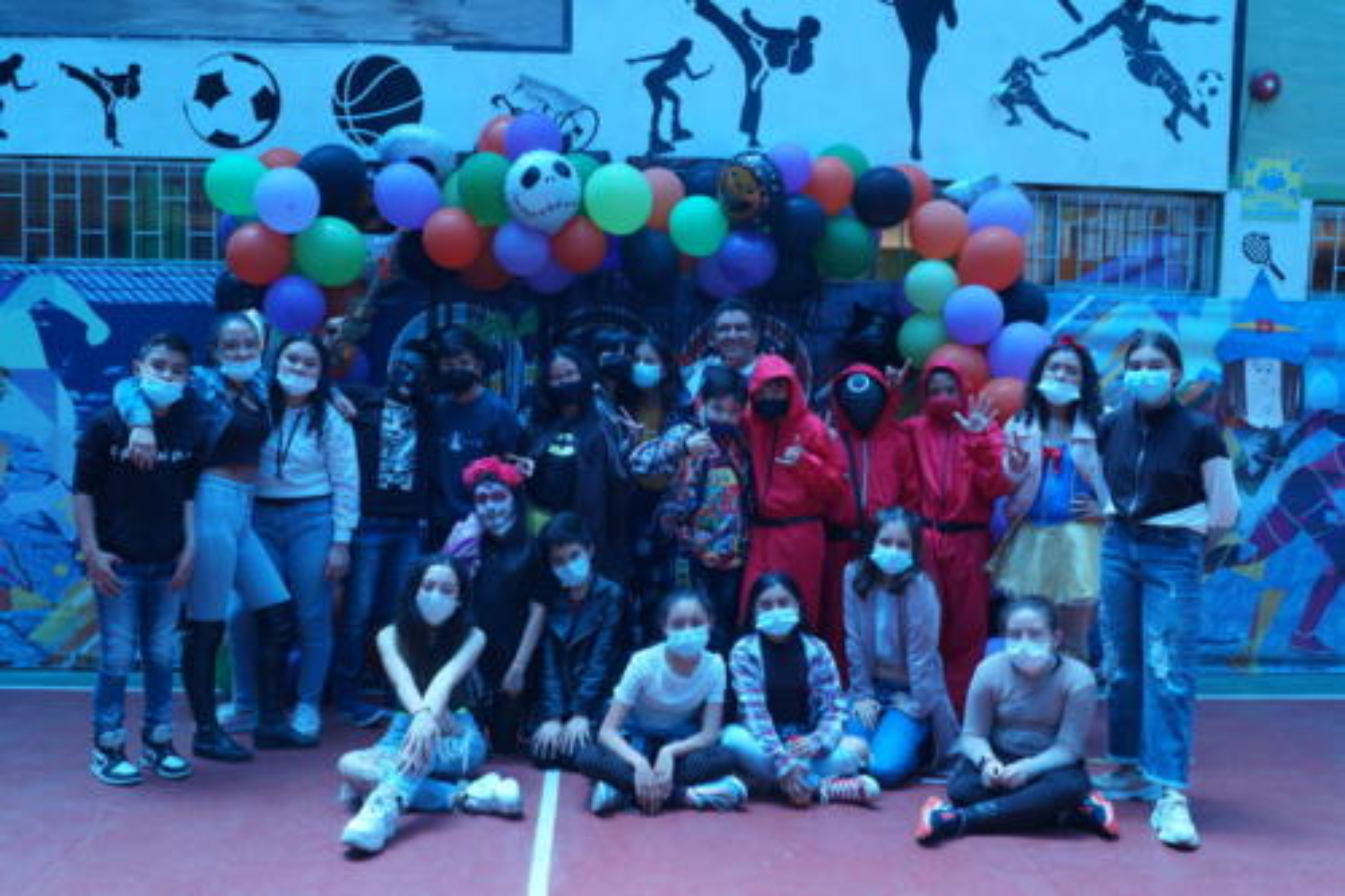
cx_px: 672
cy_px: 448
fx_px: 1232
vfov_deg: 39.9
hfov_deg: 57.2
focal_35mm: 33
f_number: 8
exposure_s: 1/60
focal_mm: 22
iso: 320
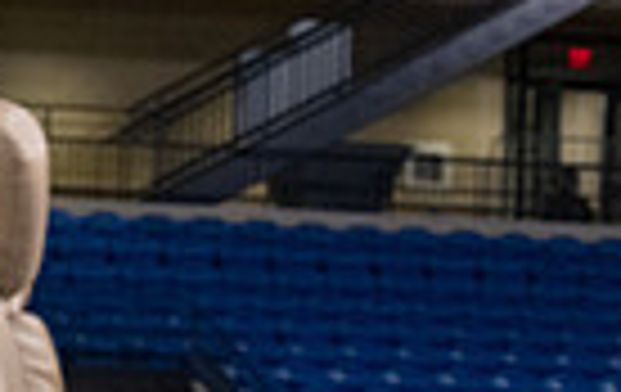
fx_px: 5158
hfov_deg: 6.9
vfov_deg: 4.3
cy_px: 855
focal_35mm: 304
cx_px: 45
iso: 4000
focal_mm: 70
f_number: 3.2
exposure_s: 1/1000
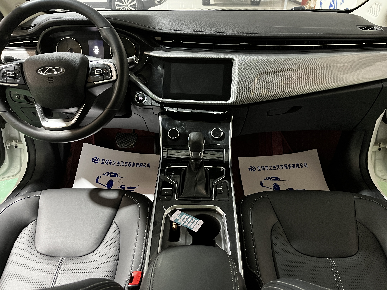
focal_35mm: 26
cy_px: 145
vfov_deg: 53.1
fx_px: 291
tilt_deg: -31.2
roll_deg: +0.3
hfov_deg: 67.3
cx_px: 194
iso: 640
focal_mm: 5.1
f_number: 1.6
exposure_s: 1/33
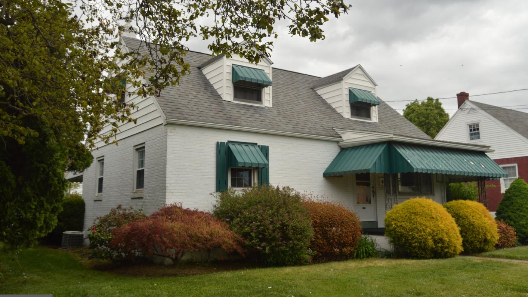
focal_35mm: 32
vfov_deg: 36.7
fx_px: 448
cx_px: 263
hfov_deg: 61.0
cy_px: 135
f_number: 9
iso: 100
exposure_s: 1/200
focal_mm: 20
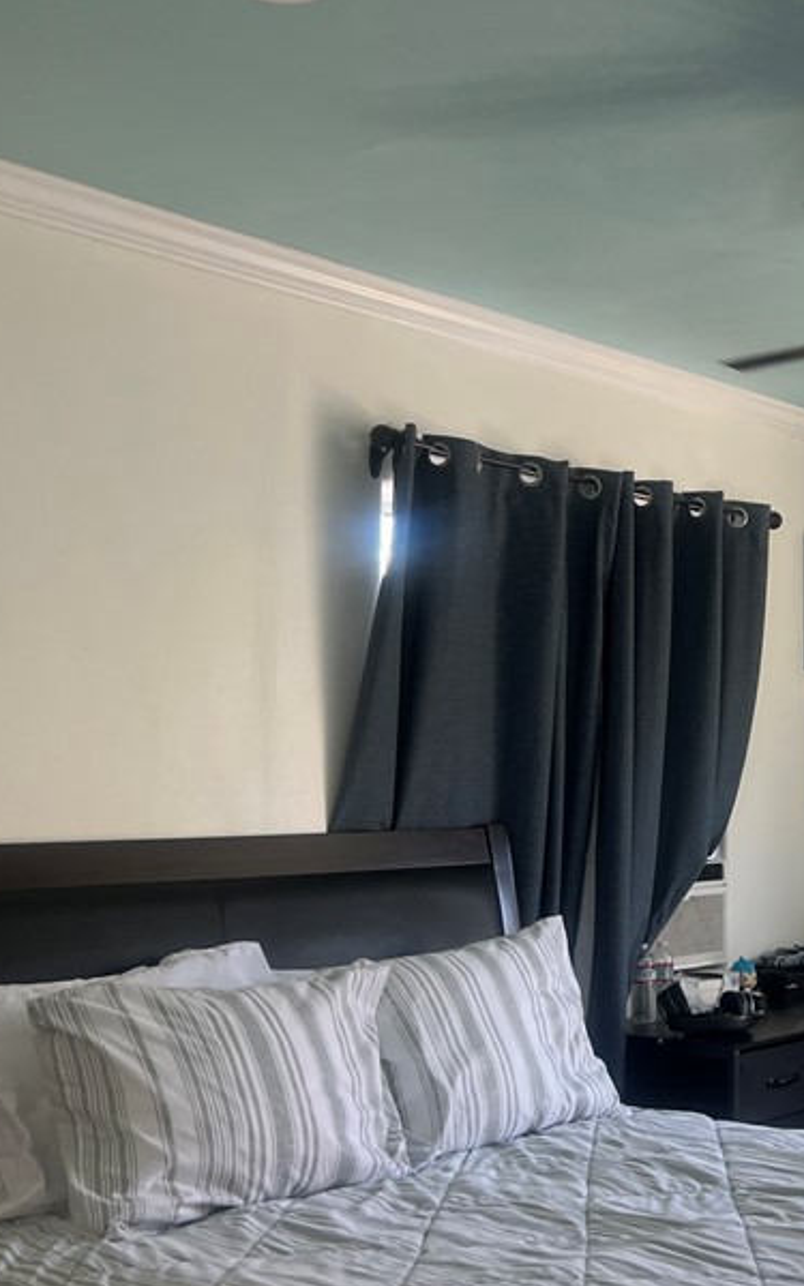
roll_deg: -0.2
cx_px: 860
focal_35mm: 47
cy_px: 716
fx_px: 1648
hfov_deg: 25.6
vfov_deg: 42.6
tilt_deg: +3.1
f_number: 1.5
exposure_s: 1/120
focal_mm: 5.7
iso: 64
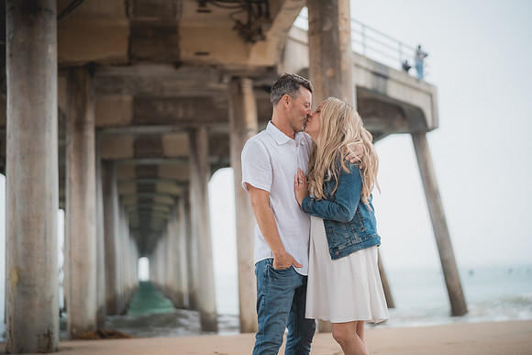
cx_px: 266
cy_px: 178
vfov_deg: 27.0
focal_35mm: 50
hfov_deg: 39.6
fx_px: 739
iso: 160
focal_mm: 50
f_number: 1.4
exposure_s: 1/1600
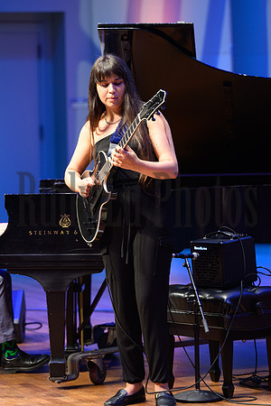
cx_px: 136
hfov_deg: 8.3
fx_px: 1863
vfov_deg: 12.5
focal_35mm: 165
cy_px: 203
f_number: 4
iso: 1600
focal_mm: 165
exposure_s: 1/160
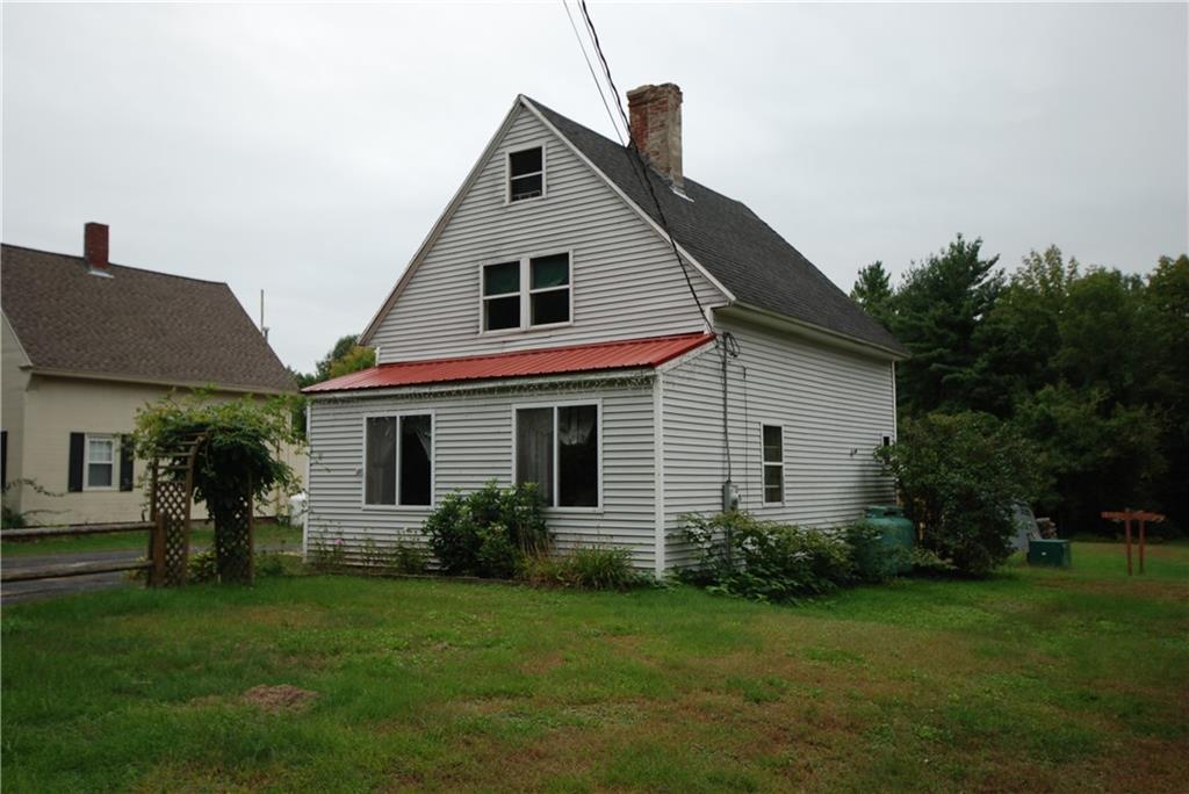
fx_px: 991
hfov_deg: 61.9
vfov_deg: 43.7
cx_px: 594
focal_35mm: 30
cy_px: 397
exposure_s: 1/80
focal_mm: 20
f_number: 4.5
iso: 200
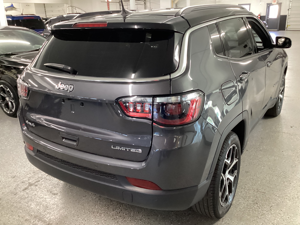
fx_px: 269
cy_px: 112
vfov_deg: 45.4
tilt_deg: -18.8
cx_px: 150
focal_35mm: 31
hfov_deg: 58.4
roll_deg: +1.0
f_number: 2.4
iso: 400
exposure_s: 1/40
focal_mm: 3.3
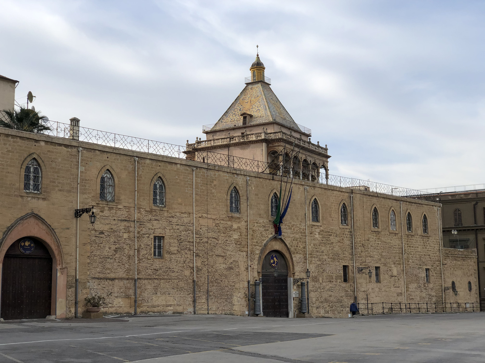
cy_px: 182
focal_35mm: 52
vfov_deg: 28.0
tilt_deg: +8.9
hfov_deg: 36.8
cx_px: 242
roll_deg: +1.3
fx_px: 729
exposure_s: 1/979
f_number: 2.4
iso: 16
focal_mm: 6
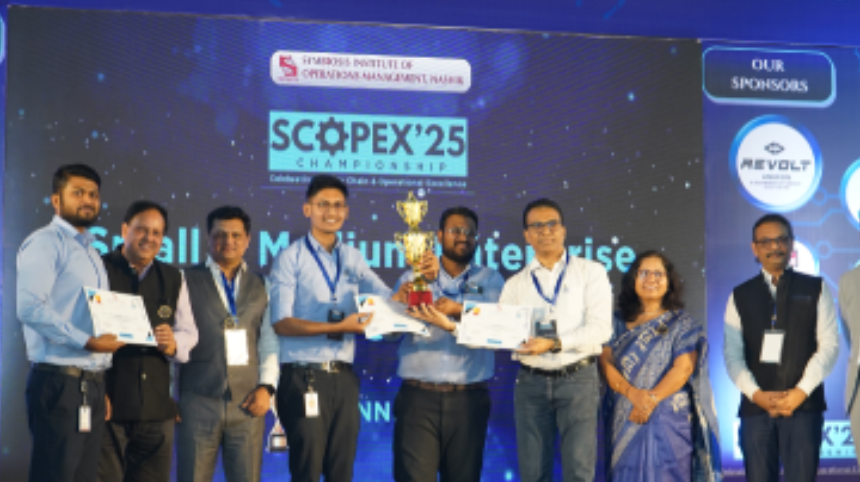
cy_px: 315
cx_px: 492
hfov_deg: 31.4
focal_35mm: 67
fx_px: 1527
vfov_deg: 17.9
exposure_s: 1/160
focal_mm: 46
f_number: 5
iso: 1600
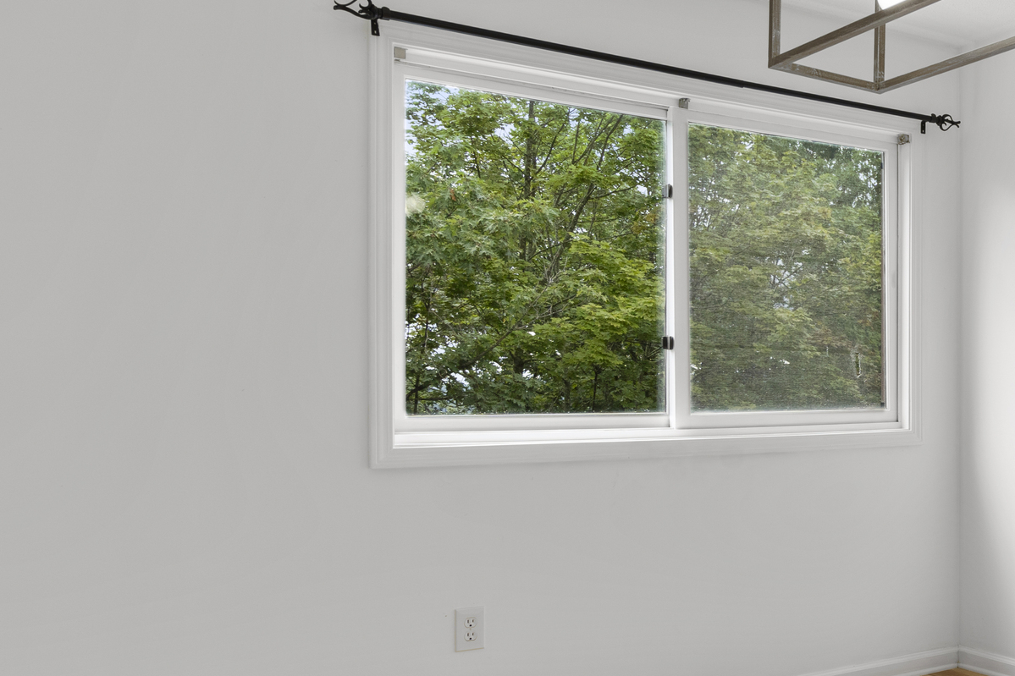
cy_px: 395
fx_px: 1156
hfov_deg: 39.5
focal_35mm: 41
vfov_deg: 32.6
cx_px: 1096
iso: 200
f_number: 9
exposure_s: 1/8
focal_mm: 16
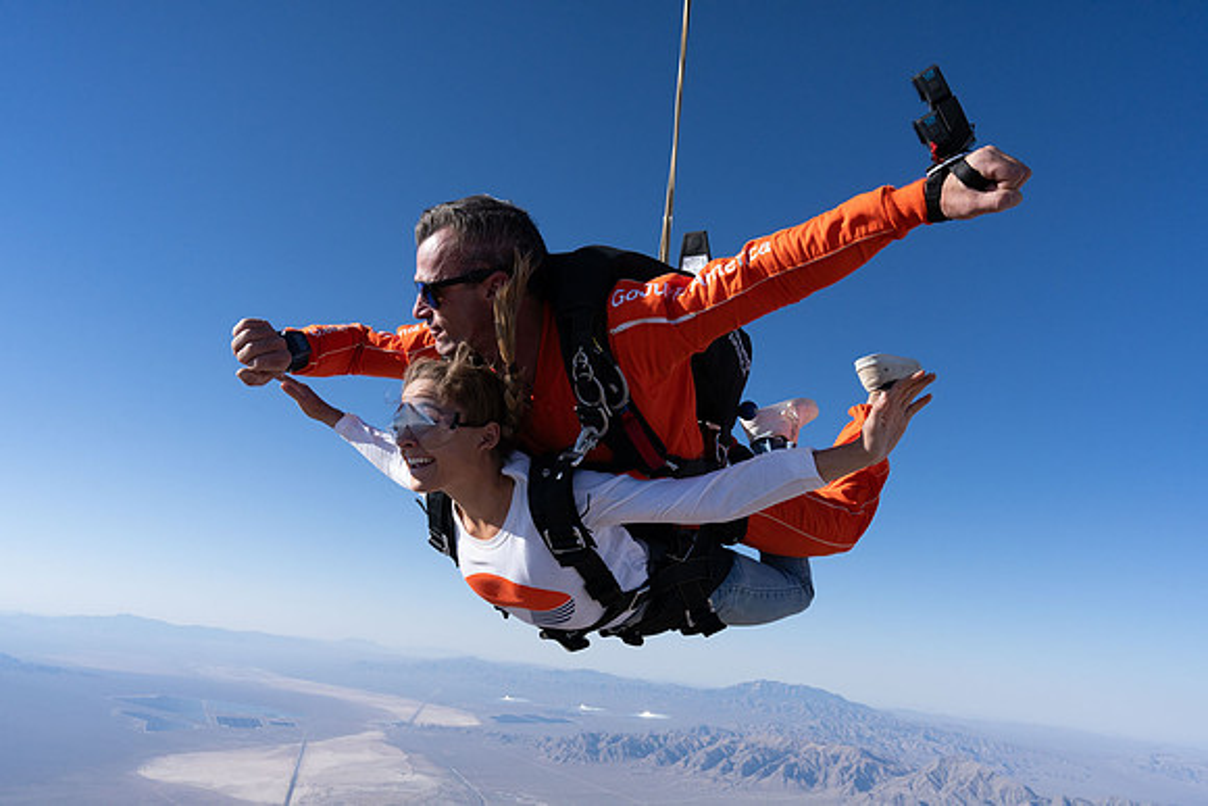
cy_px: 403
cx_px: 604
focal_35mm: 24
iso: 800
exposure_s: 1/2000
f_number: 10
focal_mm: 24
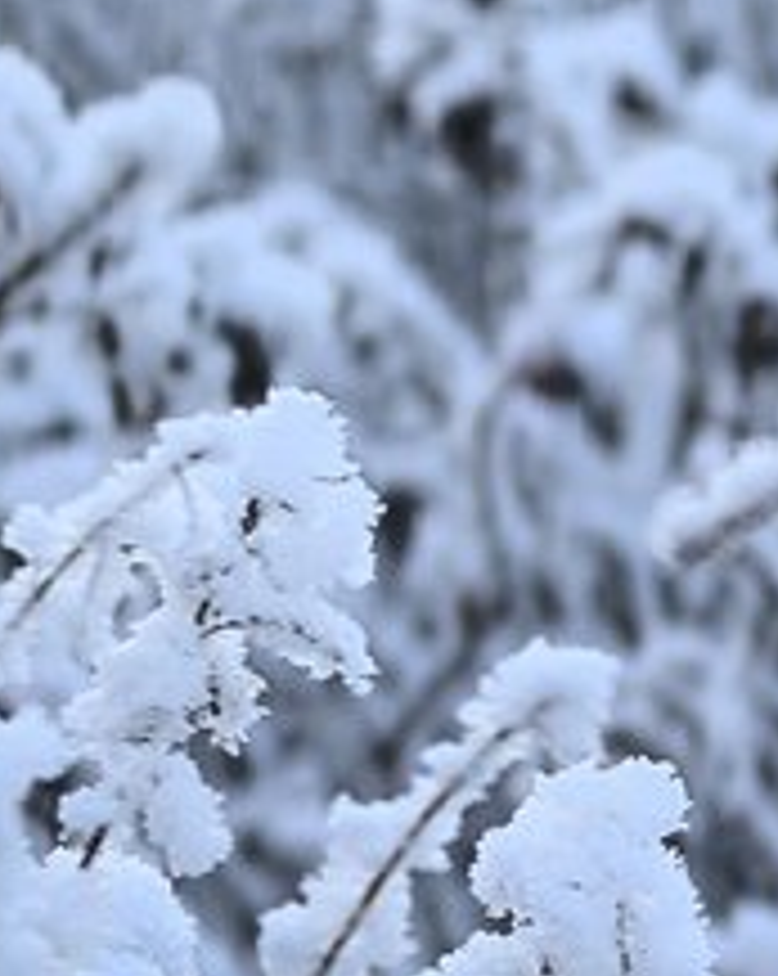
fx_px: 7557
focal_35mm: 262
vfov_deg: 7.3
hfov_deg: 5.9
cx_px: 713
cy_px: 1133
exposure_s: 1/805
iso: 80
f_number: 2.1
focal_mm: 15
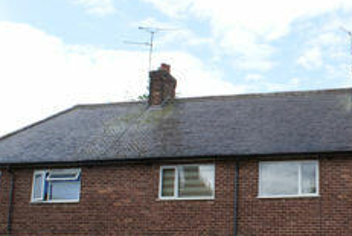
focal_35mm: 56
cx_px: 297
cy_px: 142
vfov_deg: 24.3
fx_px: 549
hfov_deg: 34.2
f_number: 10
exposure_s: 1/80
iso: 100
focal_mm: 18
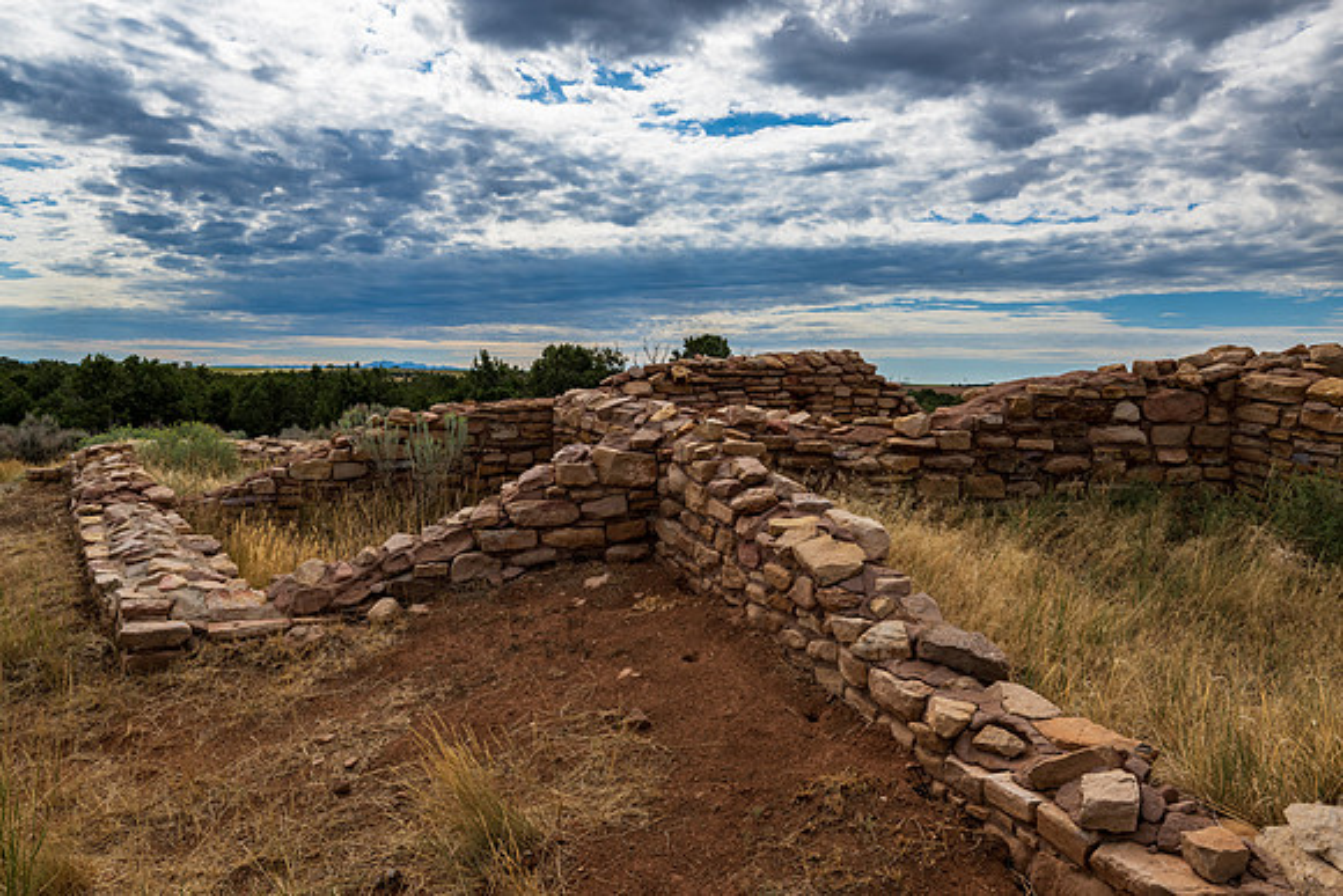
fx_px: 1045
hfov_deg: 65.5
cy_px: 448
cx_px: 672
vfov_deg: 46.4
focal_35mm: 28
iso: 200
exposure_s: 1/250
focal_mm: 28
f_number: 14
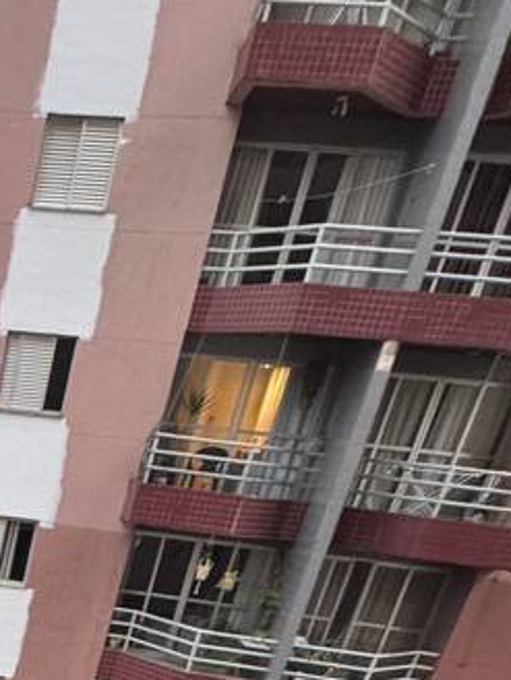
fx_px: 905
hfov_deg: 25.5
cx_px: -211
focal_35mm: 46
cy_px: 876
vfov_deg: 31.9
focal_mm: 2.22
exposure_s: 1/60
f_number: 2.2
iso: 320
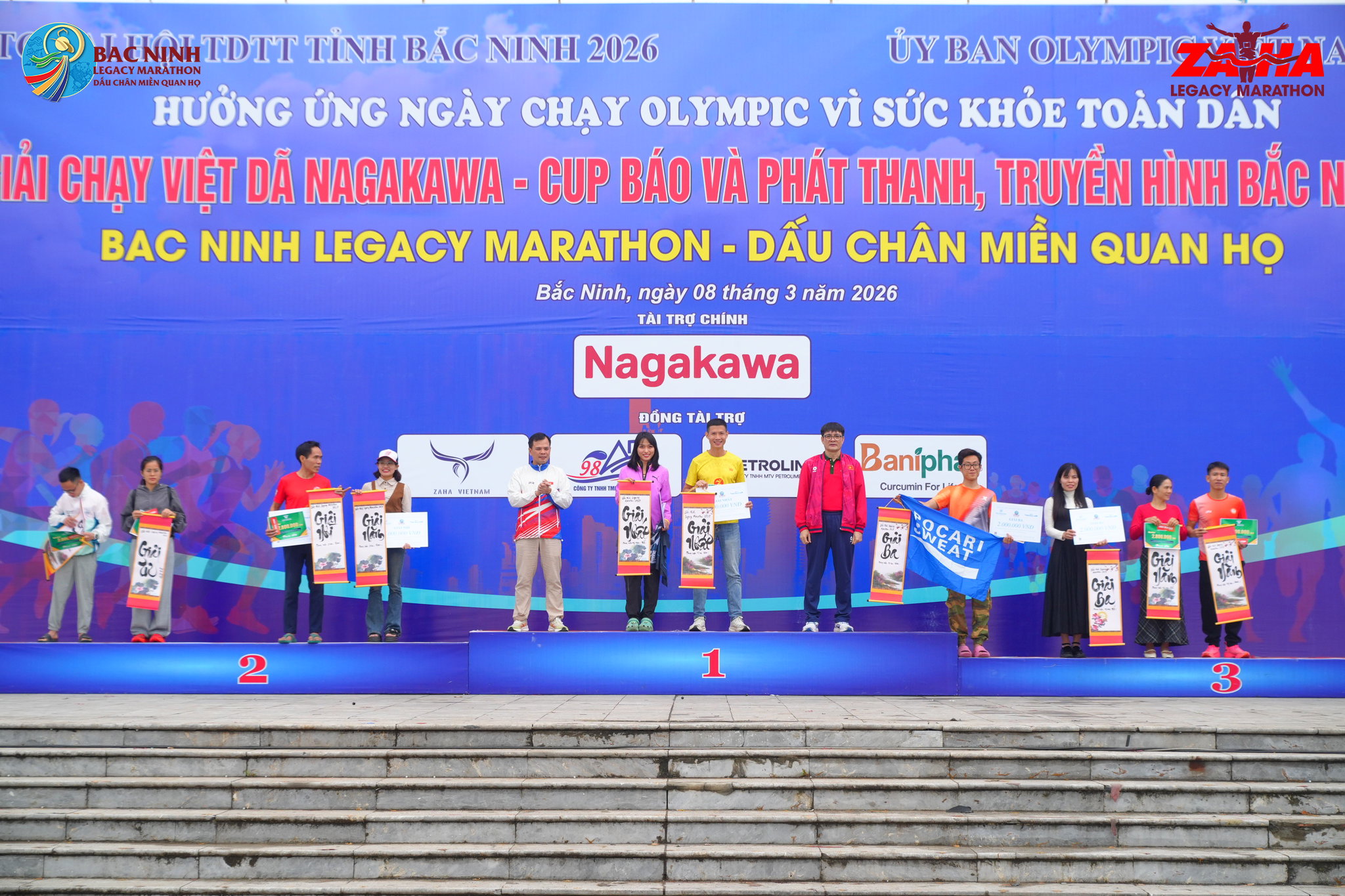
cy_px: 448
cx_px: 672
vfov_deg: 23.0
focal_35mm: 59
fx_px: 2204
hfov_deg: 33.9
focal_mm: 59
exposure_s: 1/500
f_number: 3.5
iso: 250
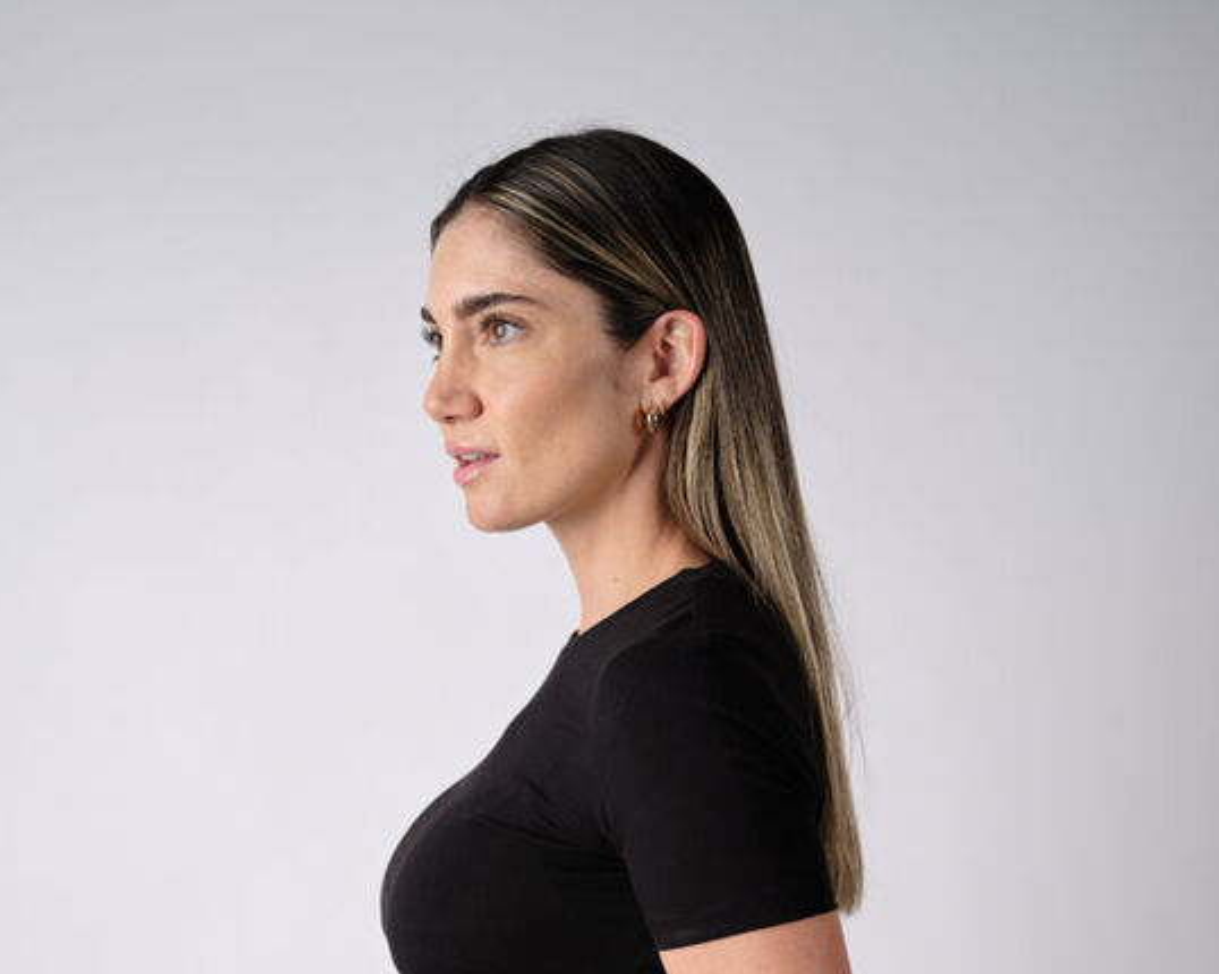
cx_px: 496
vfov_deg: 18.3
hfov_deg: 23.3
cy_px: 965
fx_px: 2957
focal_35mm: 82
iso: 100
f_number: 3.6
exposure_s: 1/125
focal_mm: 63
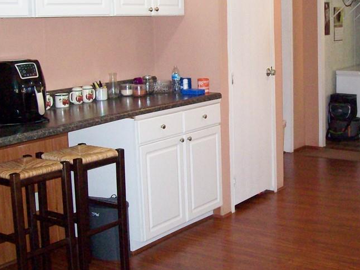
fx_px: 593
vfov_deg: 25.5
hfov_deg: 33.6
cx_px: 232
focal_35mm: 57
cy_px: 88
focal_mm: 6
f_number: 2.7
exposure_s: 1/64
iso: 200
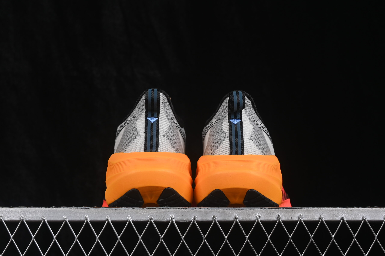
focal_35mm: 75
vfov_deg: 18.2
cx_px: 192
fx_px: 802
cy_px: 128
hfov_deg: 27.0
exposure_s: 1/80
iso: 160
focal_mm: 50
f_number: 8
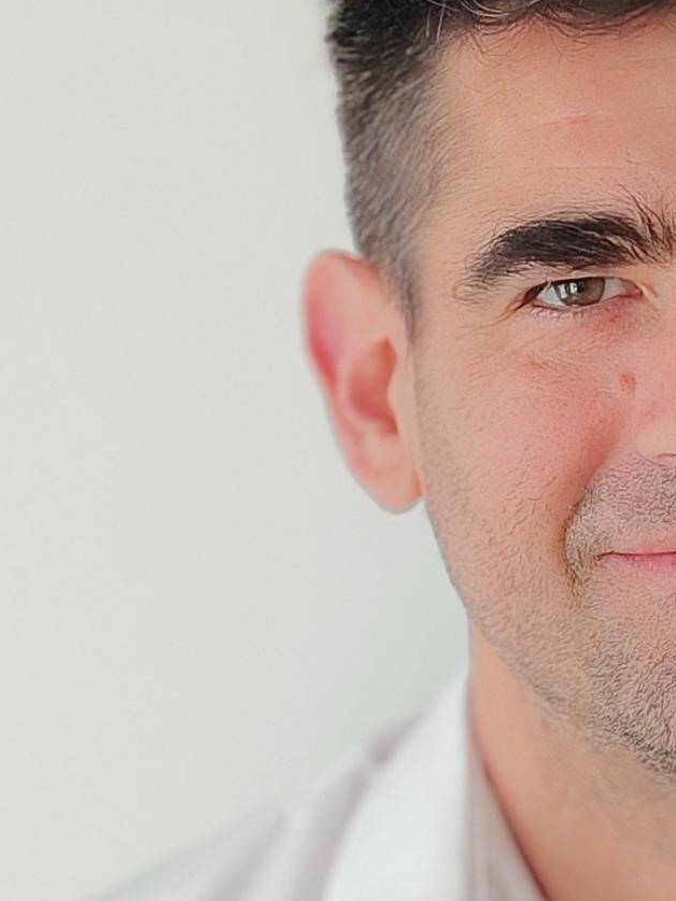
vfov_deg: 17.1
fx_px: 2994
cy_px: 372
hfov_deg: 12.7
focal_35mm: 115
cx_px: 679
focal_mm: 5.25
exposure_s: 1/100
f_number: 4
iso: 116
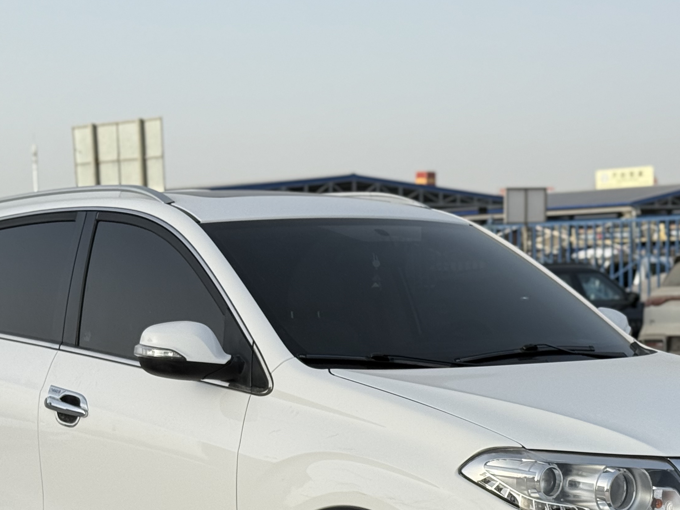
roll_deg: +1.3
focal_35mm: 88
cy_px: 453
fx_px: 1729
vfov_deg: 16.6
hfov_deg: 22.2
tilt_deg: -6.5
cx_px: 389
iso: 64
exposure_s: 1/3704
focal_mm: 6.76
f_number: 1.78
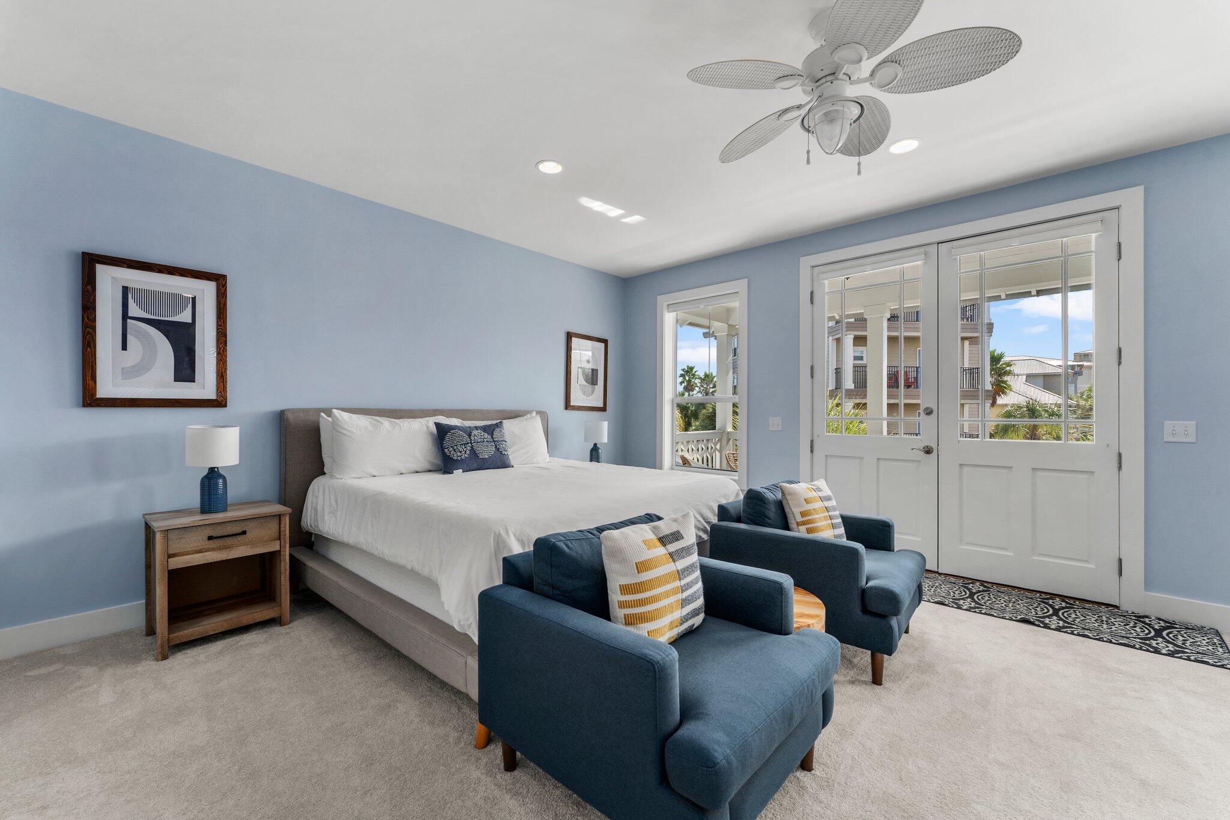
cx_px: 615
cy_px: 410
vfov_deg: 81.2
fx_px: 478
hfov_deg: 104.3
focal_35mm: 14
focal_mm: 14
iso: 400
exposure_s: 1/25
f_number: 8
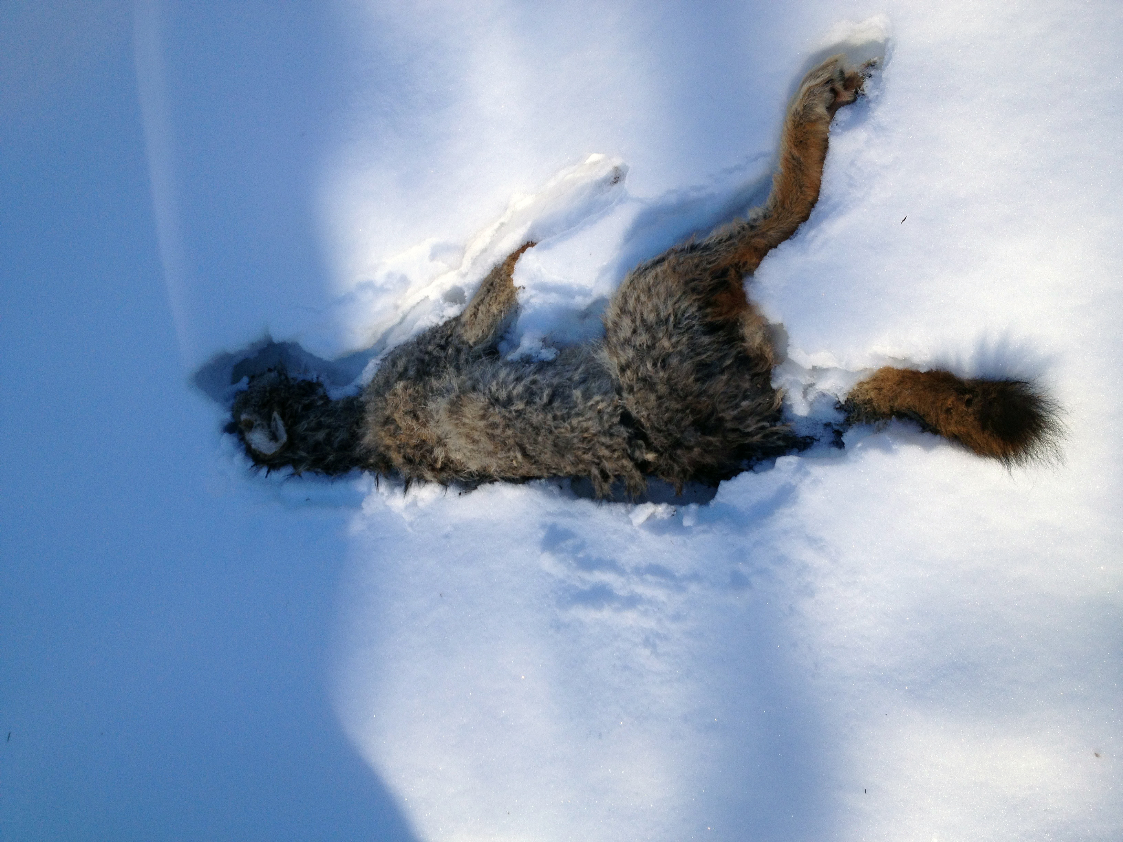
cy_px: 421
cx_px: 562
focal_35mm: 35
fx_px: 1135
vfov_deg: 40.7
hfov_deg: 52.6
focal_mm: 4.28
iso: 50
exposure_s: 1/920
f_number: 2.4
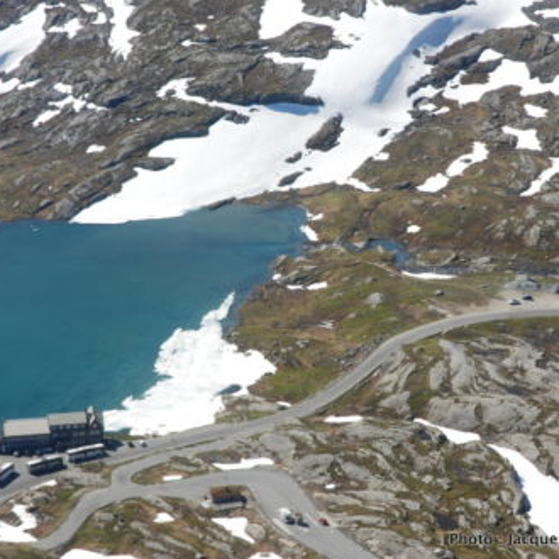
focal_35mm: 116
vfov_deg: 15.0
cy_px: 280
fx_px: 2119
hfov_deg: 15.0
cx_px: 318
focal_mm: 60
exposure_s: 1/250
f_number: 13
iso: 400
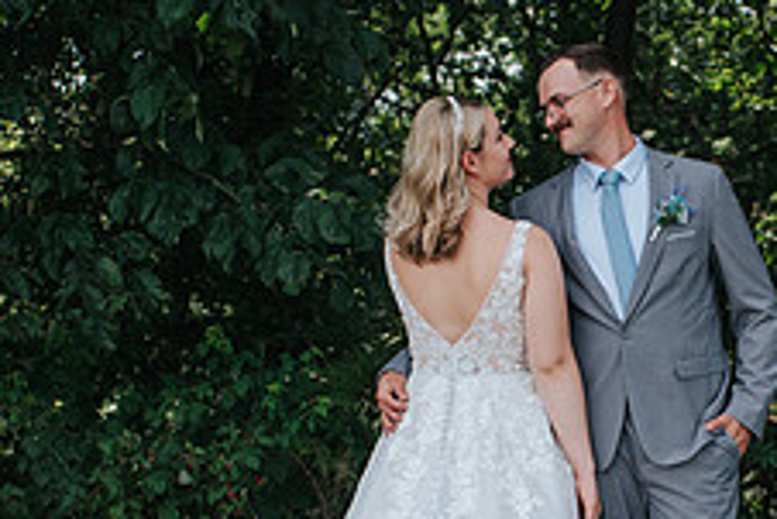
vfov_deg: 13.5
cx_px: 644
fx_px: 2181
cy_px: 469
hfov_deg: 19.9
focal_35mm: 101
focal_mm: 35
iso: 100
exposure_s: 1/500
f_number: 2.8
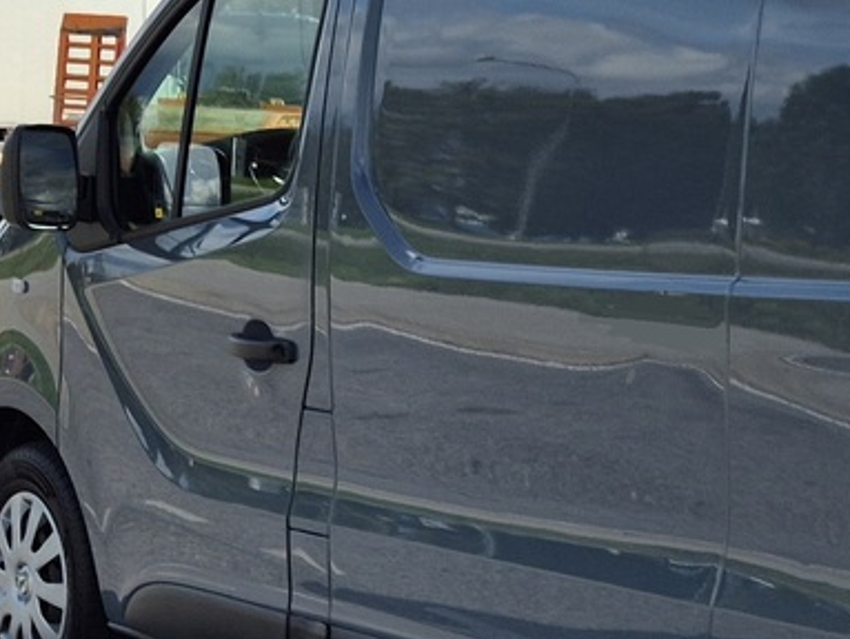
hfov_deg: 19.2
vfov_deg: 15.4
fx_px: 2360
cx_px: 1025
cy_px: 390
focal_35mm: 96
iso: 25
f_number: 1.8
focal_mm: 5.4
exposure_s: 1/3008
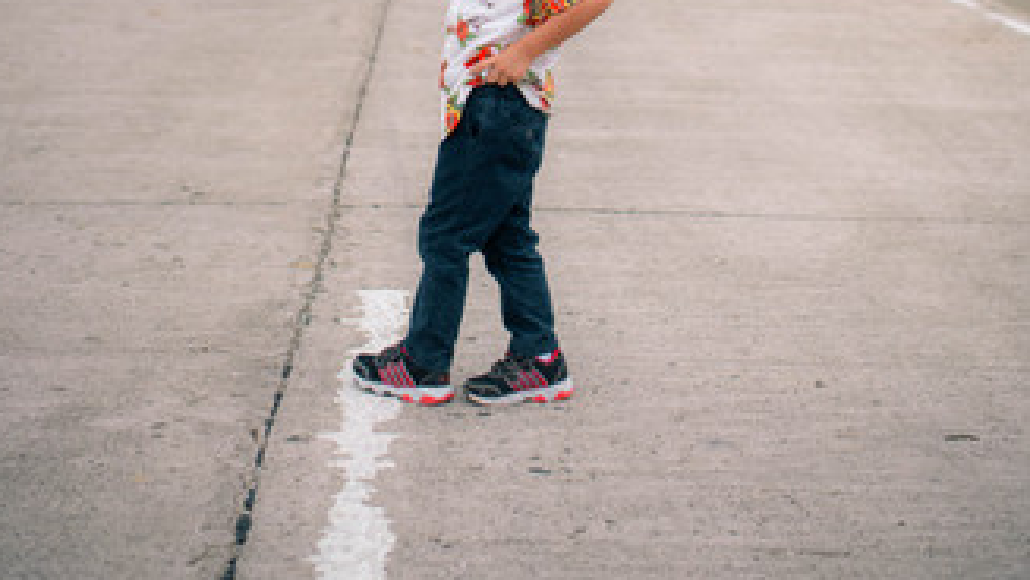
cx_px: 509
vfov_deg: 14.6
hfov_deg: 26.5
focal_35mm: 80
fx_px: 2185
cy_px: -117
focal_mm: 50
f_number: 2.8
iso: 640
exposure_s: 1/1600
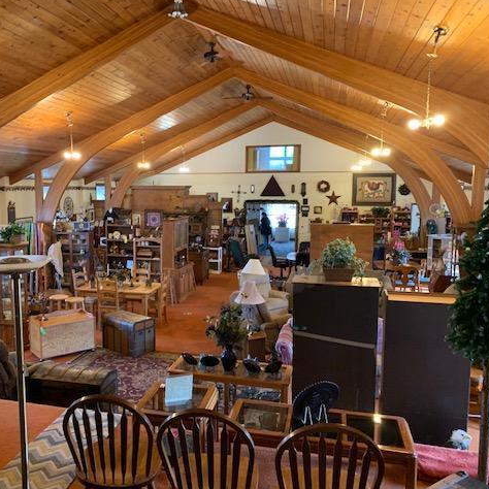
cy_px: 242
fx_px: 495
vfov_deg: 52.5
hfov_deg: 51.9
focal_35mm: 31
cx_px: 181
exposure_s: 1/60
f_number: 1.8
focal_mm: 4.25
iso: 320
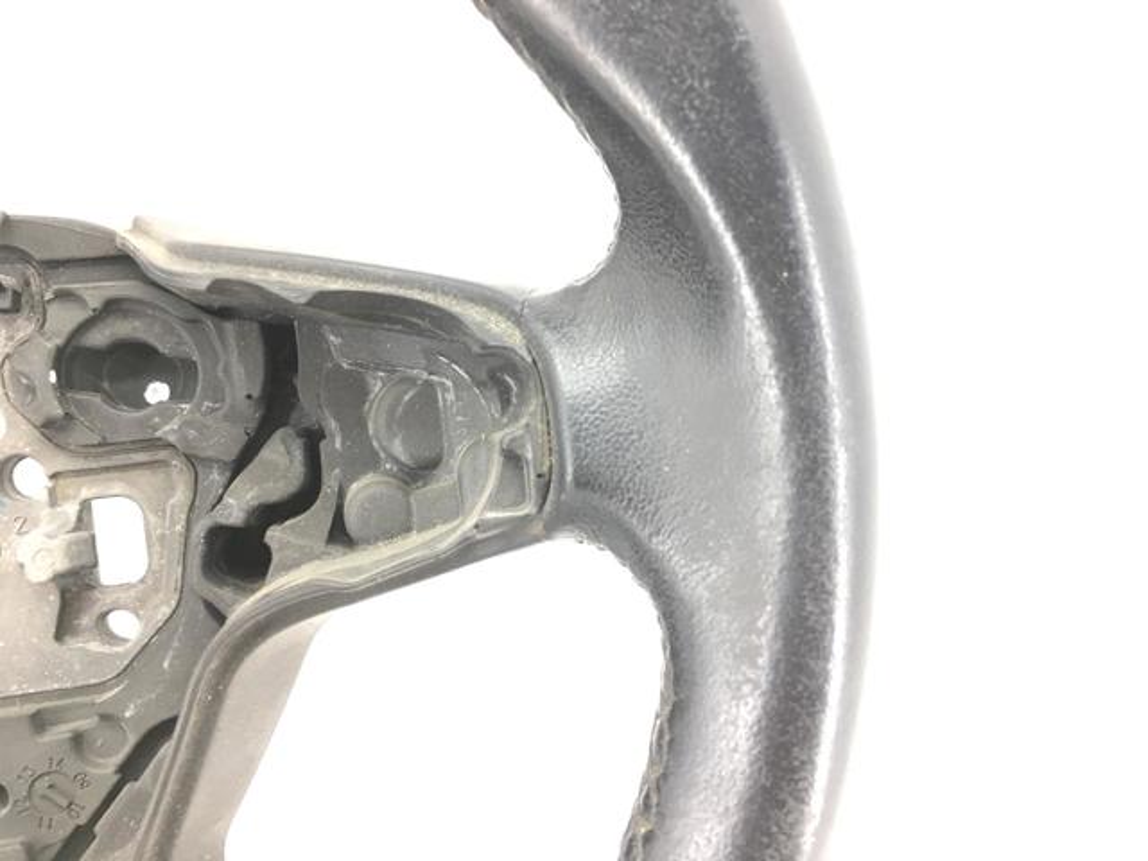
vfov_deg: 48.2
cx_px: 574
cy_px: 430
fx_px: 962
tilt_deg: -28.3
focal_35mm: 29
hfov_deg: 61.7
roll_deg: -1.3
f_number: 2.2
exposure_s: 1/33
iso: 50
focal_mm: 4.15
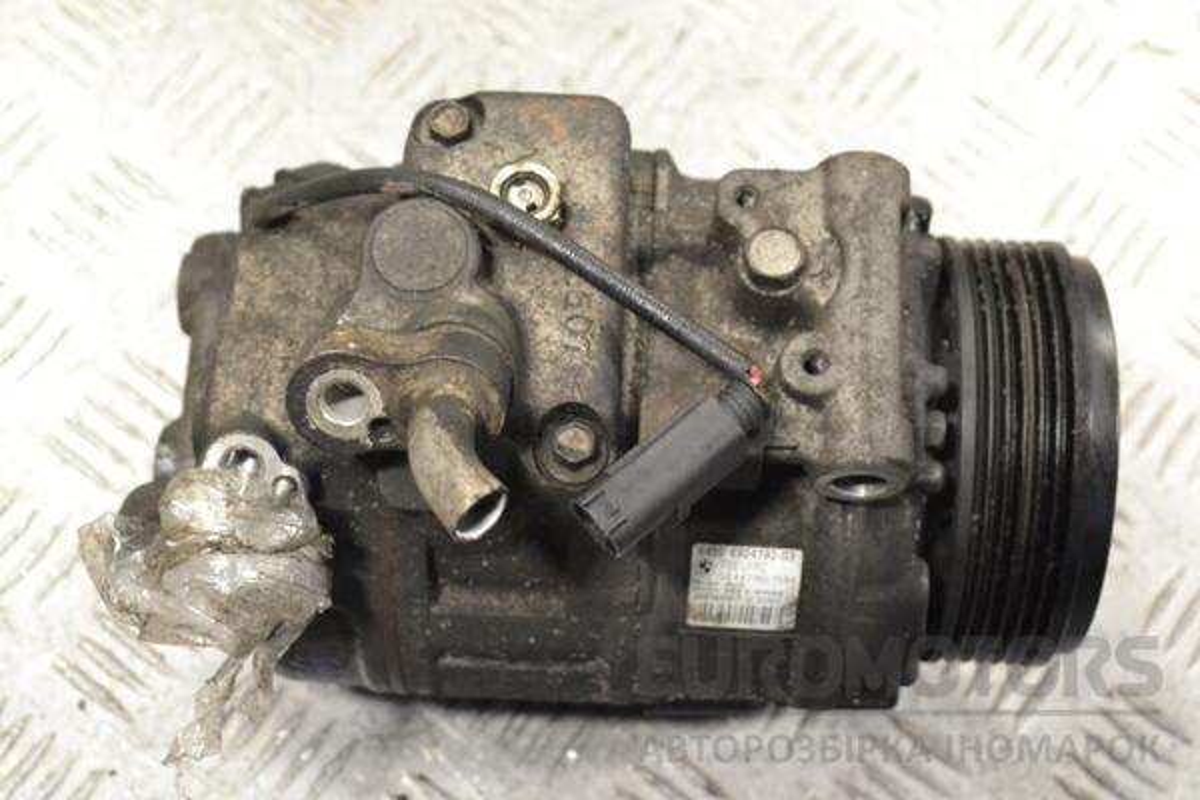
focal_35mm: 63
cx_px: 600
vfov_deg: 21.6
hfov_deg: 31.9
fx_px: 2100
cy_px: 400
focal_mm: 42
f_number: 7.1
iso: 3200
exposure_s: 1/200
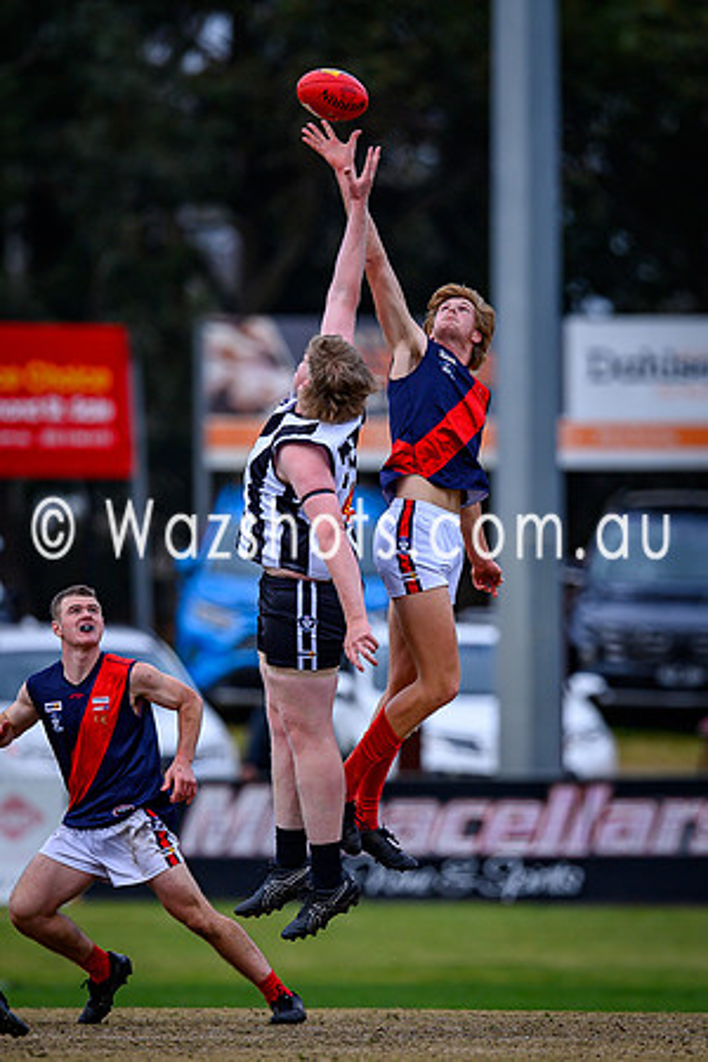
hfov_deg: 1.7
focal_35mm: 811
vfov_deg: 2.5
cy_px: 574
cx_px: 375
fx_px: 23915
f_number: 4
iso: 320
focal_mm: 500
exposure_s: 1/1600
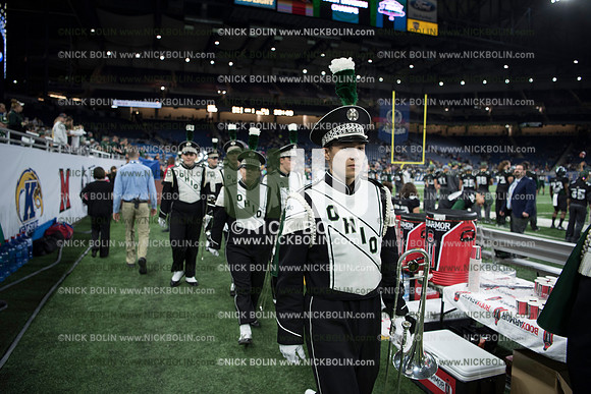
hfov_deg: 73.7
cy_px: 197
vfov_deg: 53.2
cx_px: 296
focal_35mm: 24
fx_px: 394
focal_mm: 24
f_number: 2.8
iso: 1250
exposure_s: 1/800
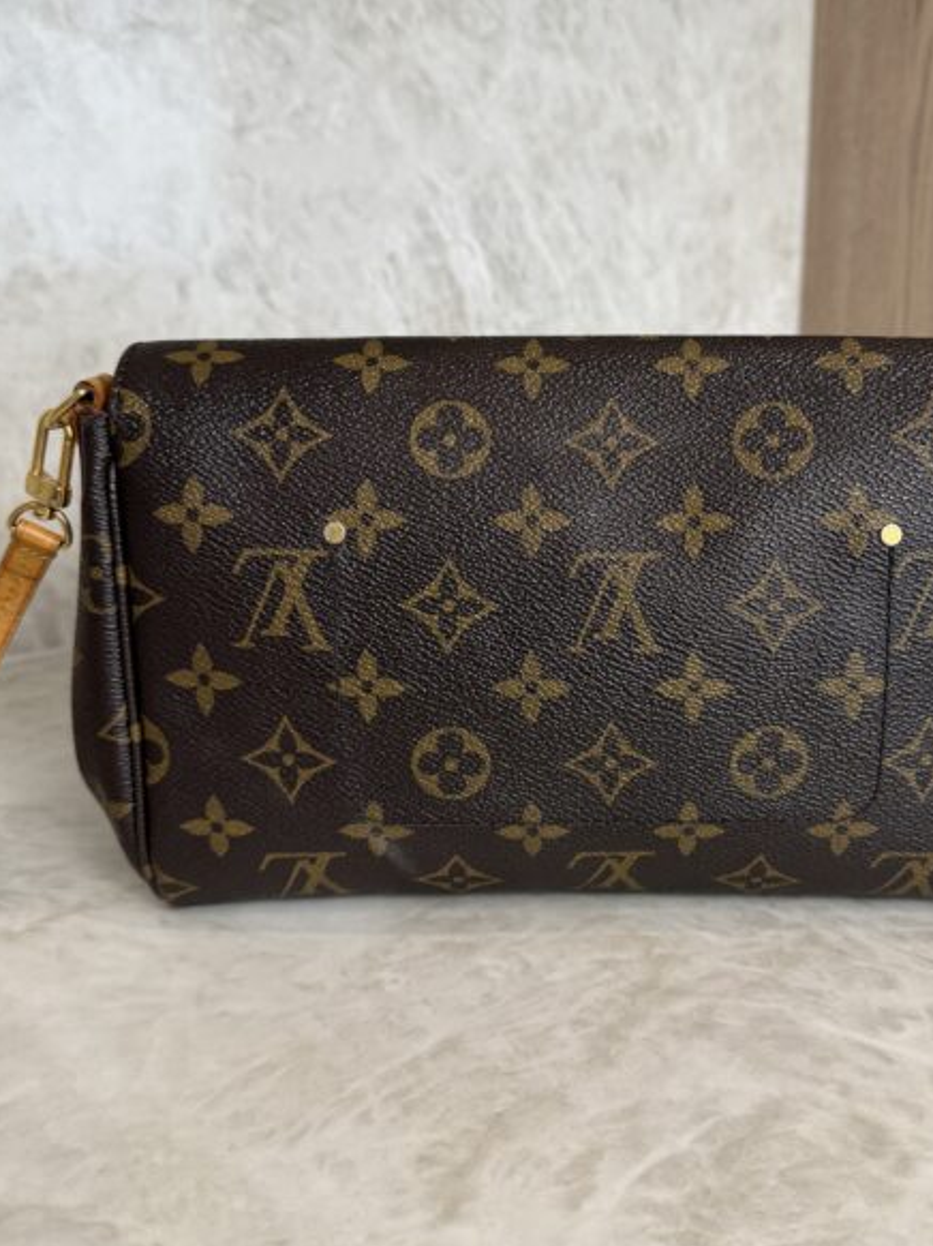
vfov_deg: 55.4
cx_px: 599
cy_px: 612
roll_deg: +0.1
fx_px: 1187
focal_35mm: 33
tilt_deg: -17.2
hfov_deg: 42.5
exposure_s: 1/120
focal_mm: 6.76
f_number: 1.78
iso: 100
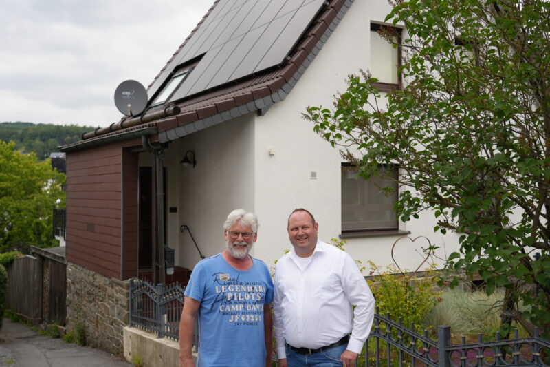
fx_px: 596
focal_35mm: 39
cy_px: 184
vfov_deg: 34.2
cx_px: 275
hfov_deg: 49.6
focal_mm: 39
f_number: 4.5
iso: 100
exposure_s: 1/500
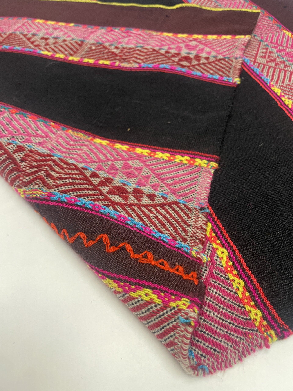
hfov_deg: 53.1
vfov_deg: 67.3
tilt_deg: -49.4
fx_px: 293
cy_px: 196
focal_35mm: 26
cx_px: 146
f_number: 1.6
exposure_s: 1/60
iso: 100
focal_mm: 4.2
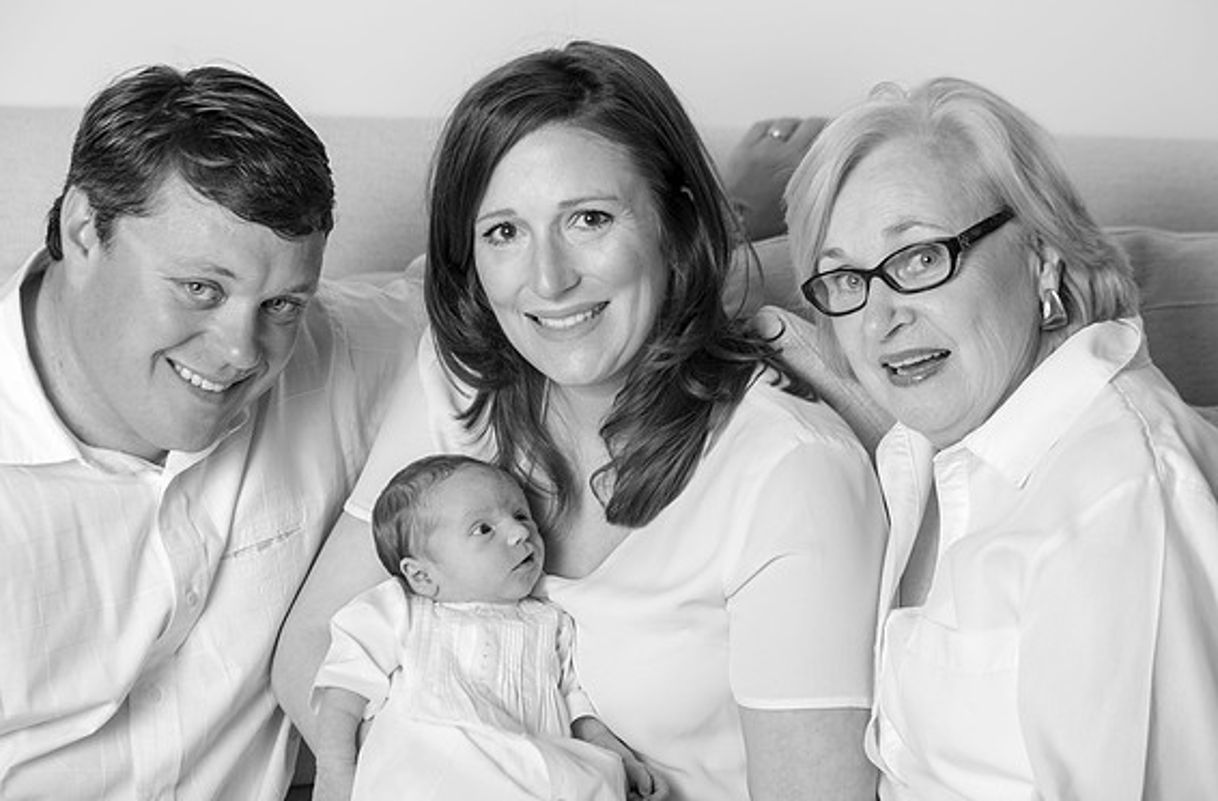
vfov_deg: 16.7
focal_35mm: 81
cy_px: 396
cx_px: 614
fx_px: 2728
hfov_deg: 25.2
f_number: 5.6
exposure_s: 1/160
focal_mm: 75
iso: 200
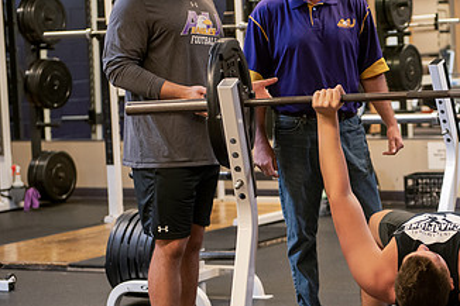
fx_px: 1520
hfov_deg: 17.0
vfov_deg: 11.5
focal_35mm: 119
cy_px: 145
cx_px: 409
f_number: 3.2
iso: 1000
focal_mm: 66
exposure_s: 1/200
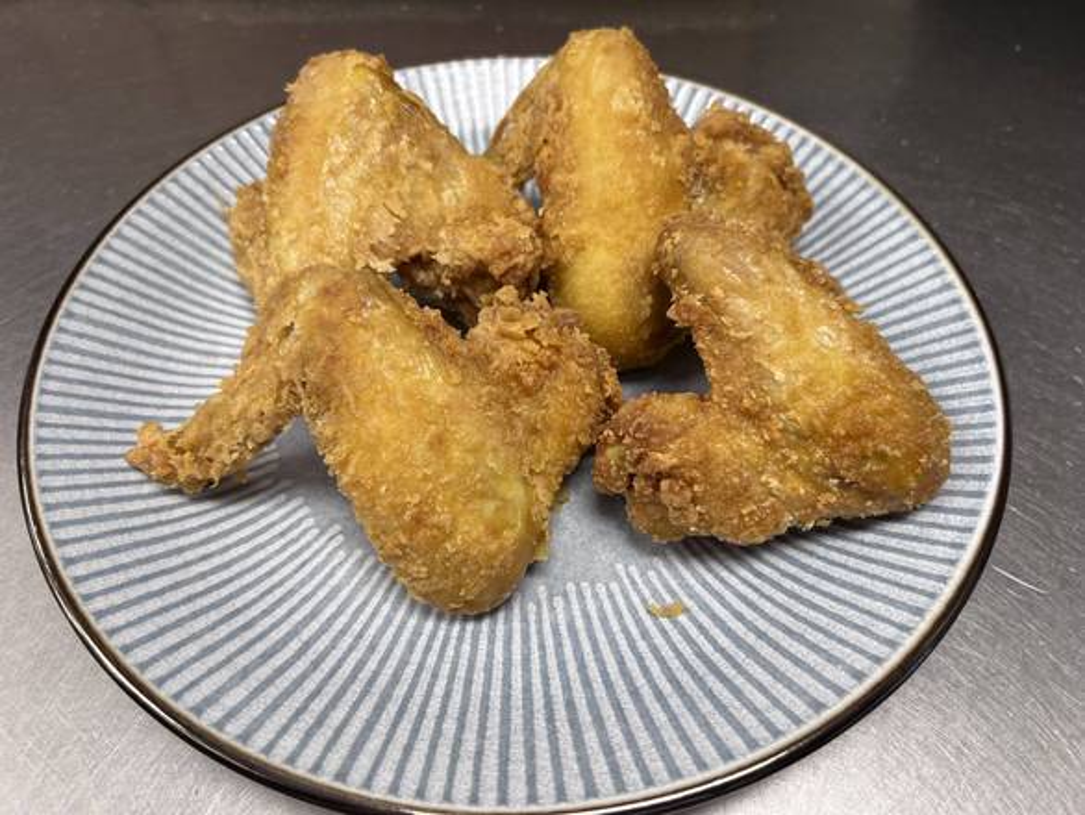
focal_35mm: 26
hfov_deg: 67.3
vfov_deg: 53.1
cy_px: 408
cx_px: 542
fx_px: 815
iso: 64
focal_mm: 5.7
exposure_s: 1/60
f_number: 1.5
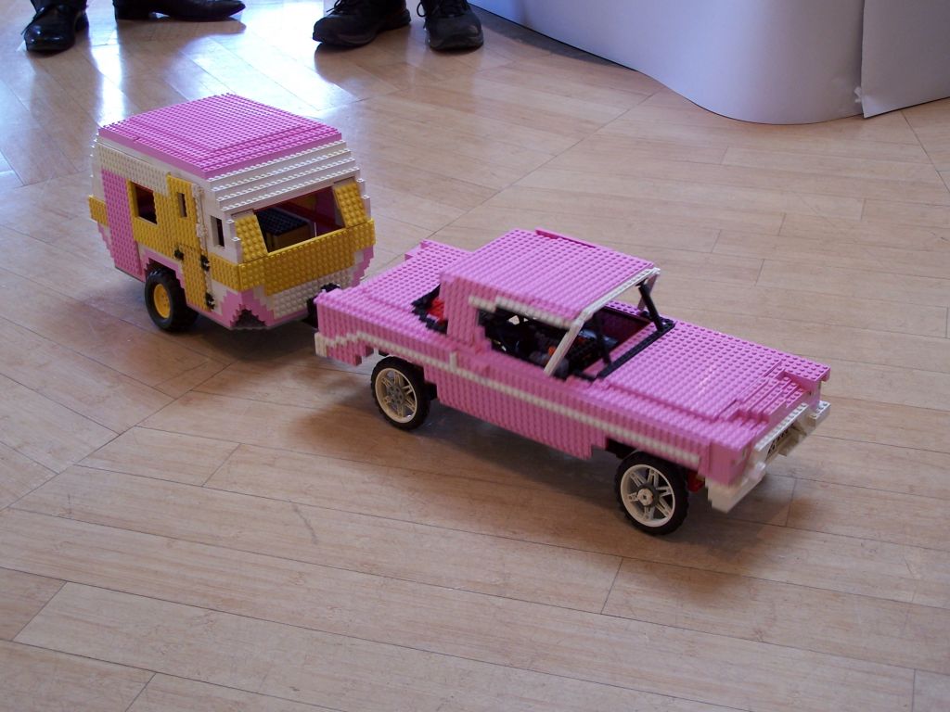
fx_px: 1400
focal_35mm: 51
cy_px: 356
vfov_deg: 28.6
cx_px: 475
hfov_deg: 37.5
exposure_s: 1/30
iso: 80
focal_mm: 8.5
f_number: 3
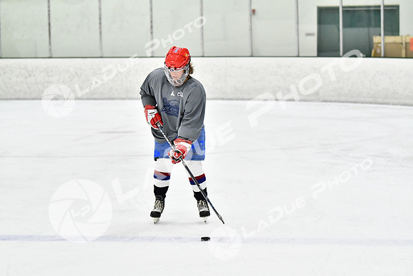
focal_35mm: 129
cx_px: 206
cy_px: 138
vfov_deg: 10.6
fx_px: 1480
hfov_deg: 15.9
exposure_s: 1/1250
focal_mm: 86
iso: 5000
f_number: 2.8
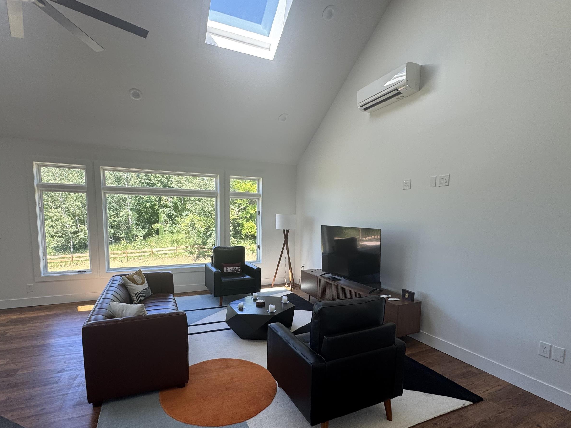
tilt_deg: -7.3
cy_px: 248
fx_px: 297
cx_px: 284
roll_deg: -2.4
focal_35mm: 18
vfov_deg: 71.1
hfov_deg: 87.8
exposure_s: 1/99
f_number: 2.2
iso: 50
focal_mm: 2.22
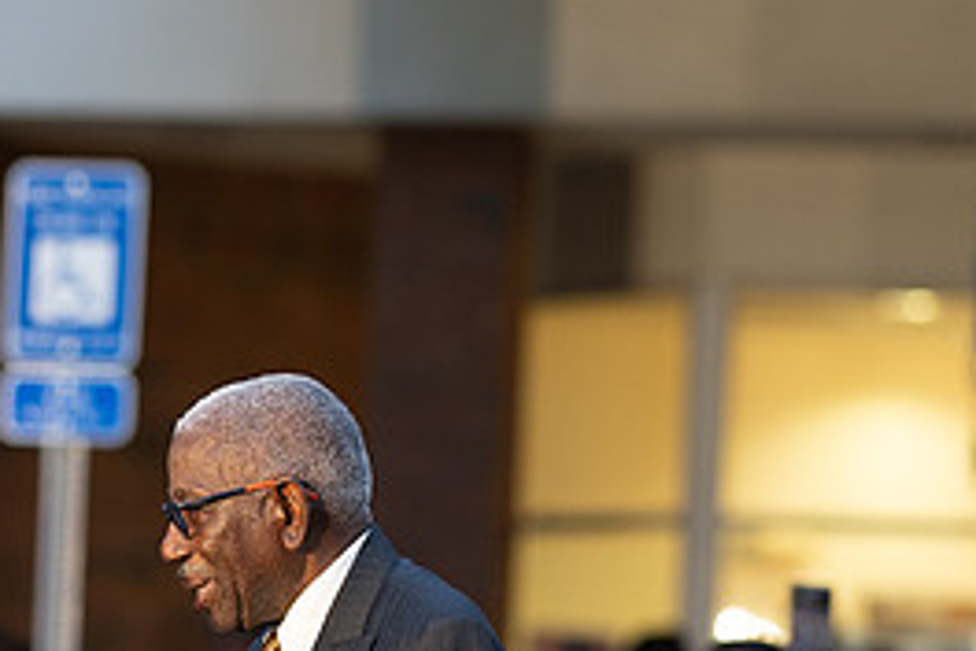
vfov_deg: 5.9
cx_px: 311
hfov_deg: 8.9
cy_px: 564
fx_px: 6262
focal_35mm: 231
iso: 900
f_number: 2.2
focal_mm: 105
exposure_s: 1/100
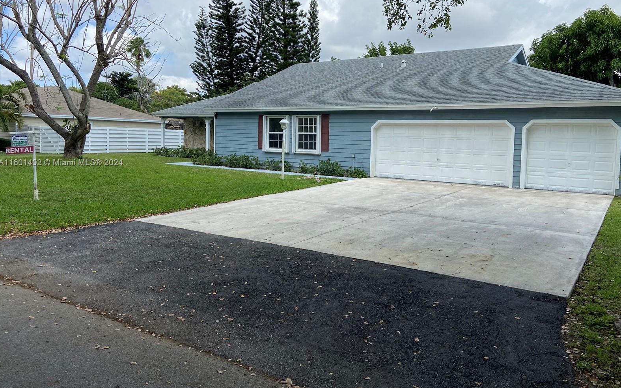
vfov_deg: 44.4
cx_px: 312
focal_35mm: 28
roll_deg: -1.0
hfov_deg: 66.5
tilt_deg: -3.4
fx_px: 474
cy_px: 163
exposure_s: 1/2141
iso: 32
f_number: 1.8
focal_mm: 4.25
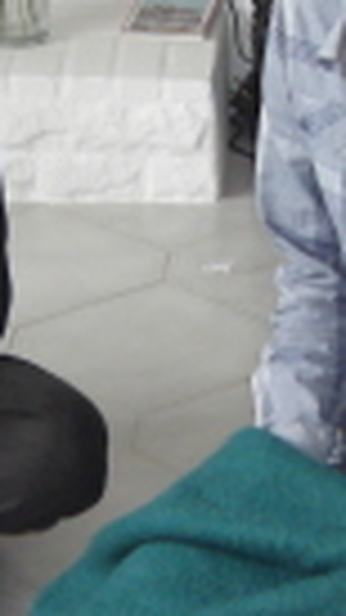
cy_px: 409
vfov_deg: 11.1
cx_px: 139
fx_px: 3166
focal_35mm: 194
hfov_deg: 6.3
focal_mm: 7.9
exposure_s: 1/60
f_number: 2.8
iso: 200
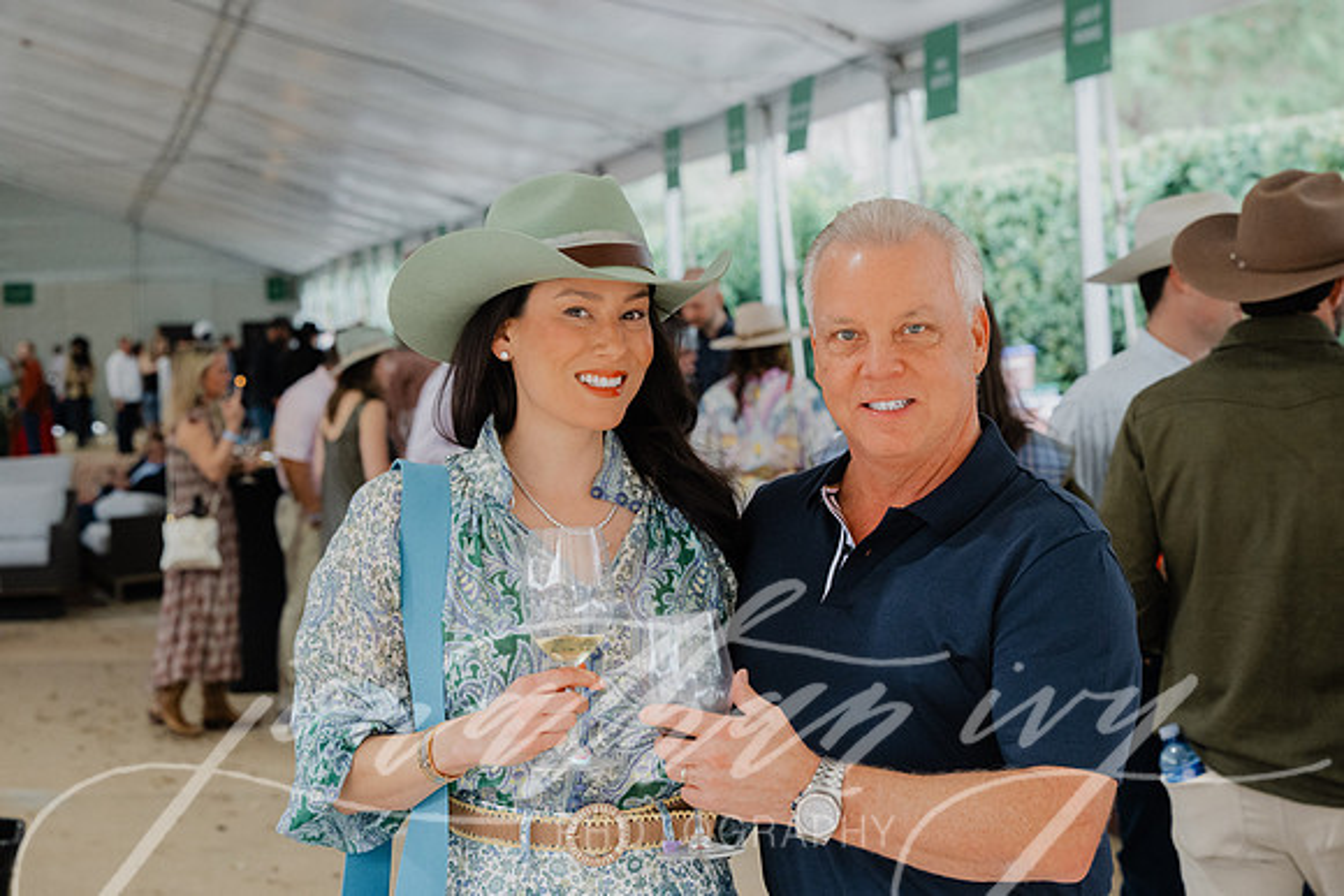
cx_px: 672
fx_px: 2799
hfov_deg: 27.0
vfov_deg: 18.2
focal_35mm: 75
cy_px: 448
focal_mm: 70
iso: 2800
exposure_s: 1/250
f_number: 5.6
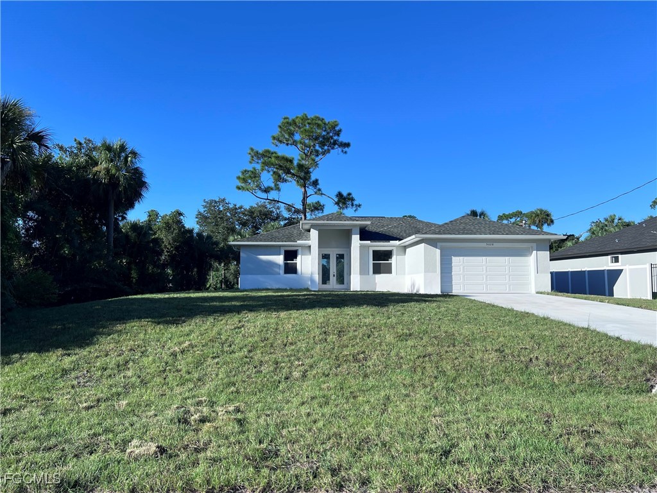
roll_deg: +0.0
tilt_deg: +3.6
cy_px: 246
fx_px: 493
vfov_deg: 53.1
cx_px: 328
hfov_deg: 67.3
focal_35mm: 26
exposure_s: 1/3257
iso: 50
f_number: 1.5
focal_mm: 5.7
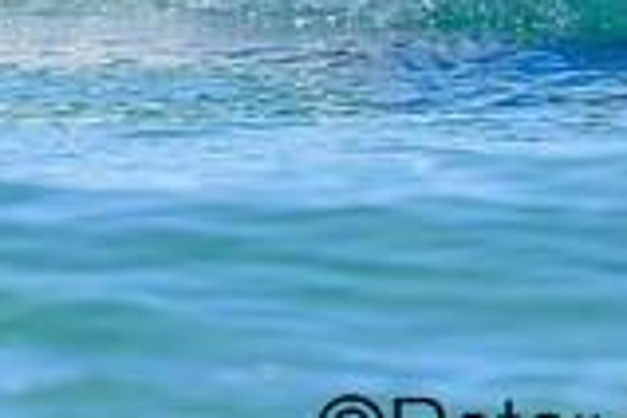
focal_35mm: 4375
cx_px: 619
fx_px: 76192
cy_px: -221
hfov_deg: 0.5
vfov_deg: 0.3
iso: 1600
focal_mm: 800
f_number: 11
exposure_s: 1/2000
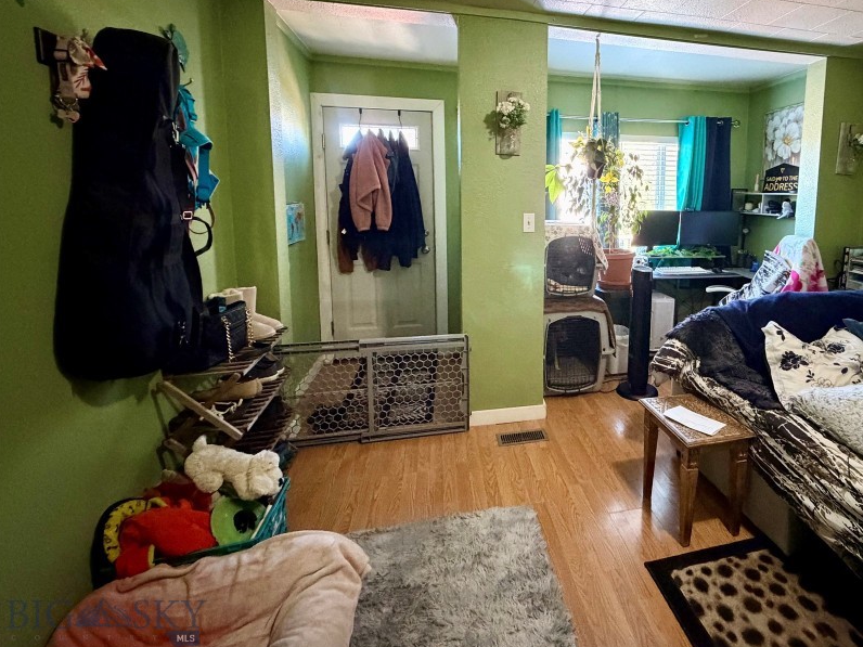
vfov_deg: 70.5
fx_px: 449
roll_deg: -0.5
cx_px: 551
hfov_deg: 85.7
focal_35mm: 18
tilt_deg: -6.9
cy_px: 245
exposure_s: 1/40
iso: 1000
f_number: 2.2
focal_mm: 2.22
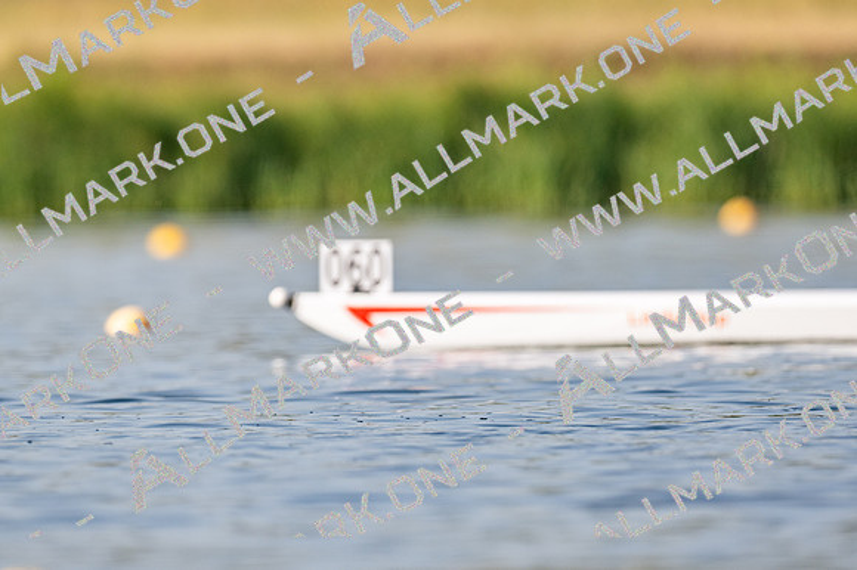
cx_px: 428
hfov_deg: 2.3
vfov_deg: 1.5
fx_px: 21412
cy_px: 285
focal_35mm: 900
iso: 200
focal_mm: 600
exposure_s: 1/2500
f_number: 5
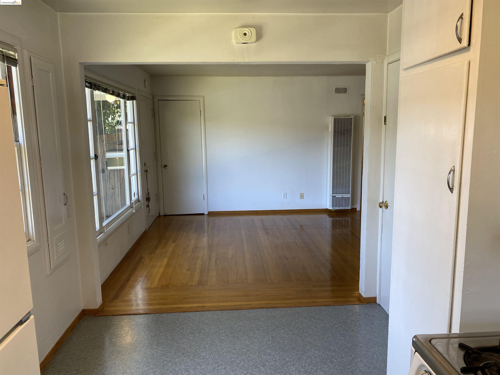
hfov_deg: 67.3
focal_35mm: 26
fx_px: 376
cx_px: 250
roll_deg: +1.0
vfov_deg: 53.1
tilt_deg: -7.9
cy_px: 188
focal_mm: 4.25
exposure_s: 1/120
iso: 100
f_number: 1.8
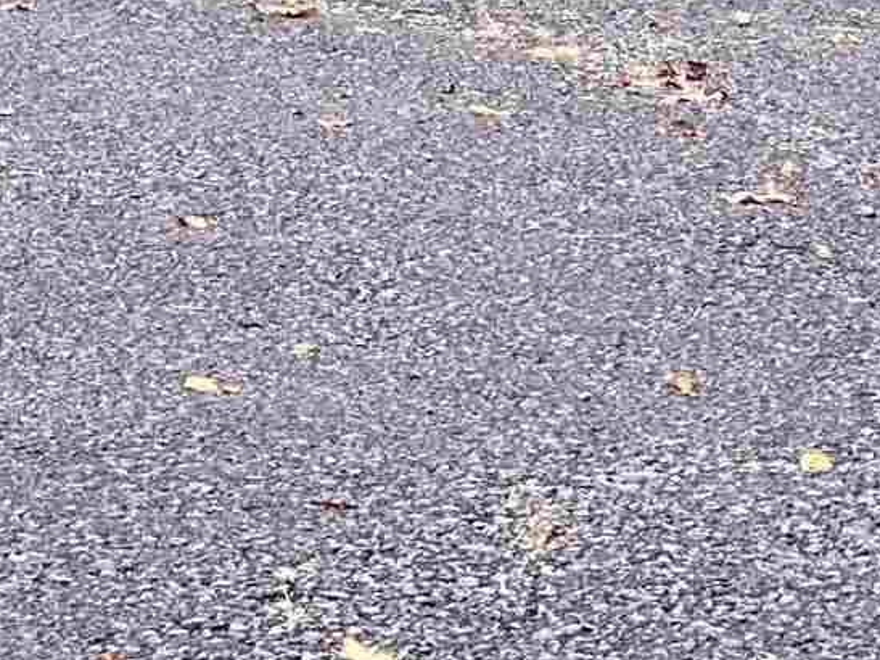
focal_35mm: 292
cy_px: -918
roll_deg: +2.1
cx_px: 166
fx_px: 7422
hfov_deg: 6.8
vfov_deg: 4.9
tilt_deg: -1.5
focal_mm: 6
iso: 20
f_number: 2
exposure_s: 1/138
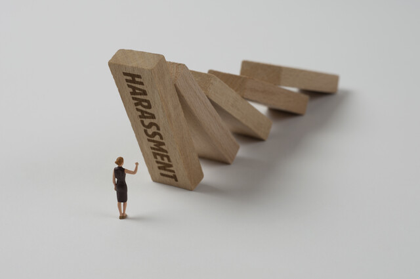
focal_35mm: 90
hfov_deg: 22.6
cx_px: 210
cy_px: 140
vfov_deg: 15.1
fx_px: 1049
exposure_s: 1/10
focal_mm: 60
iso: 100
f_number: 10
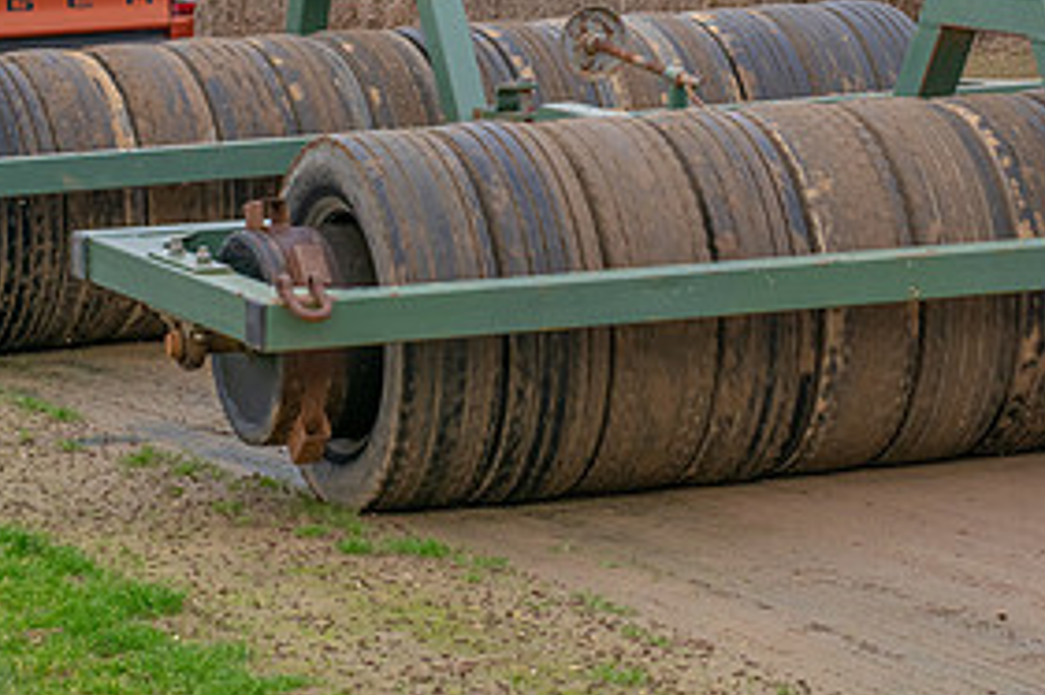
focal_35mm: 155
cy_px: 195
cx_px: 666
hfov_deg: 13.2
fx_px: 4496
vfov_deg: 8.8
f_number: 6.3
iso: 400
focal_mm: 50
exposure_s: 1/320
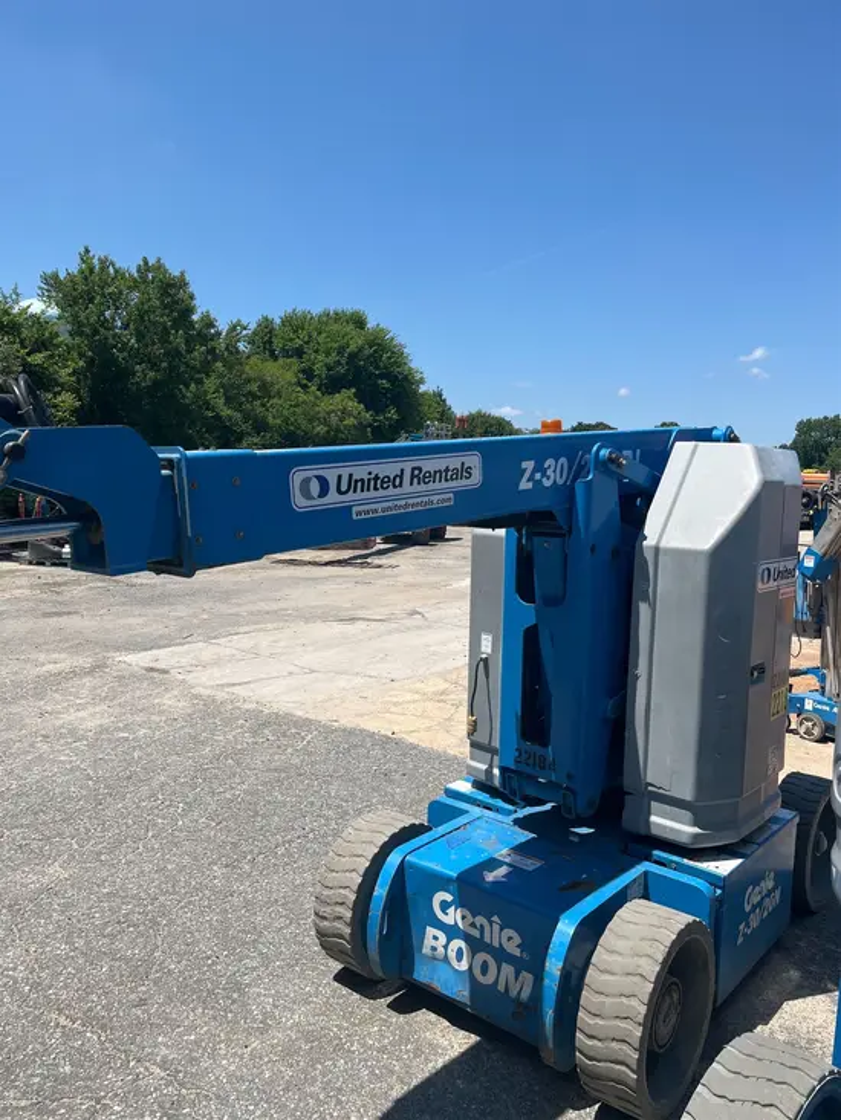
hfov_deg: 53.1
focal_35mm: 26
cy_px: 560
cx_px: 420
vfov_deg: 67.3
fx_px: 842
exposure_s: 1/4149
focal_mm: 5.1
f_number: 1.6
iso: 50
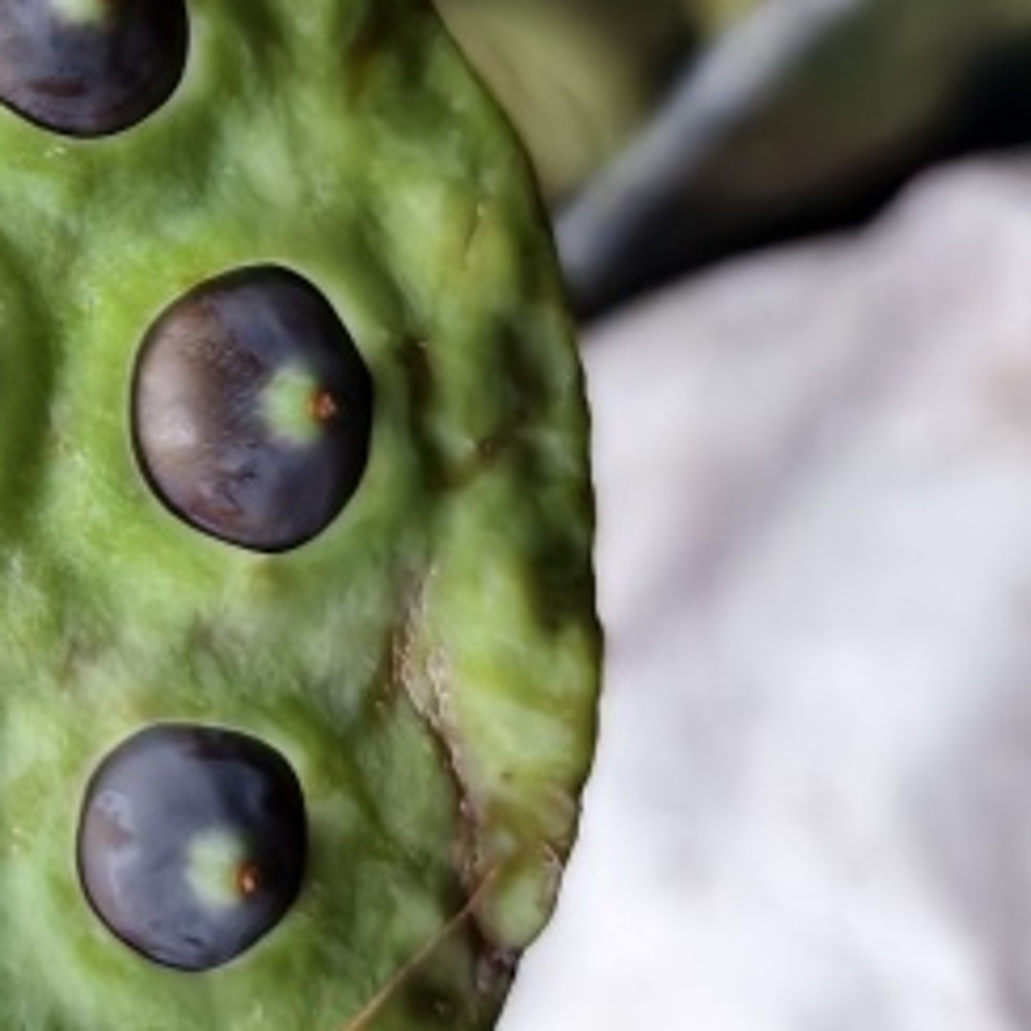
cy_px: -78
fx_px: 2999
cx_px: -655
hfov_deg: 17.0
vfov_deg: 18.8
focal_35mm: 89
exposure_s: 1/500
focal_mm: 5.6
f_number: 1.57
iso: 1988
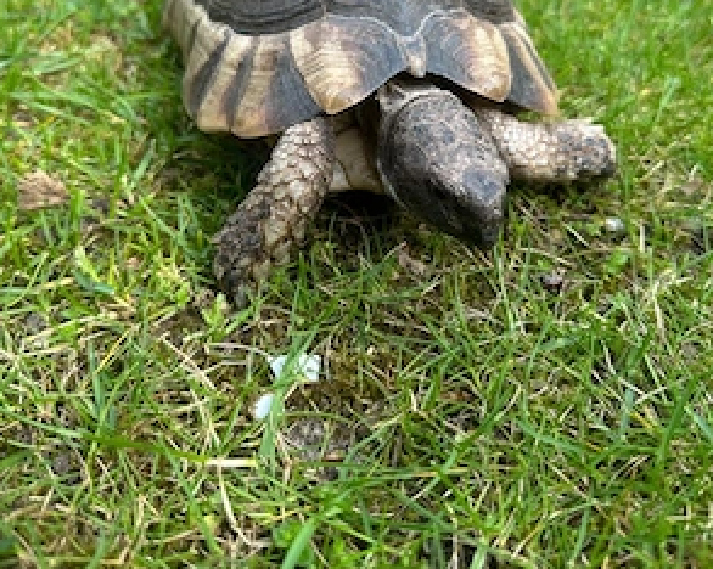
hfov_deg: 55.7
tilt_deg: -32.8
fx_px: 675
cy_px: 146
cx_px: 358
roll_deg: -2.8
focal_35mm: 32
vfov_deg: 44.3
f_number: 1.78
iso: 80
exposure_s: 1/604
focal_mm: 6.86
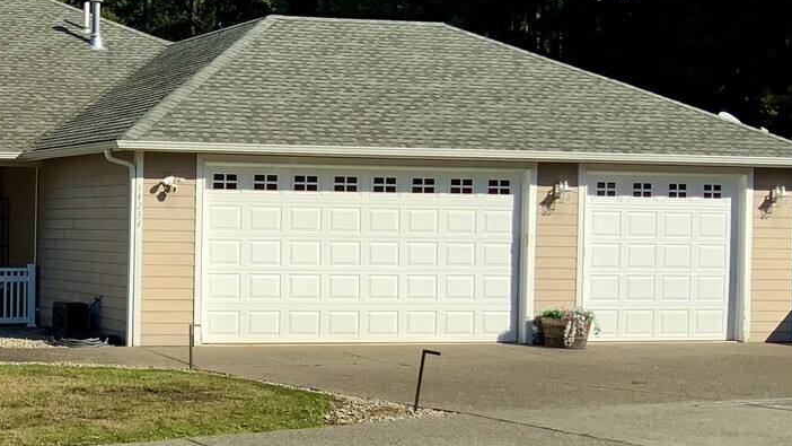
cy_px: 265
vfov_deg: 16.8
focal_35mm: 72
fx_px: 1512
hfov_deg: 27.3
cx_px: -45
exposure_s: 1/1786
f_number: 1.8
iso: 16
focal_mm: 3
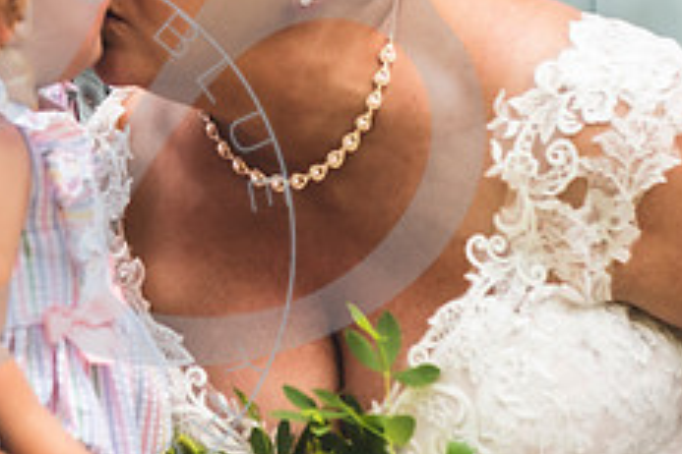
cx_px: 139
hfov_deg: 11.6
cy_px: -1
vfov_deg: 7.8
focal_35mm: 176
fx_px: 3334
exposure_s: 1/400
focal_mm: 70
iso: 640
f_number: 7.1
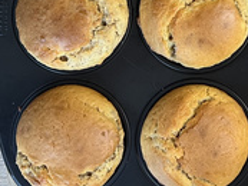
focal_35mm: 80
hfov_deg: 23.8
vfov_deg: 17.2
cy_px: -67
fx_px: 574
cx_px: 221
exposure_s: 1/71
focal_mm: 5.7
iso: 125
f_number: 1.5
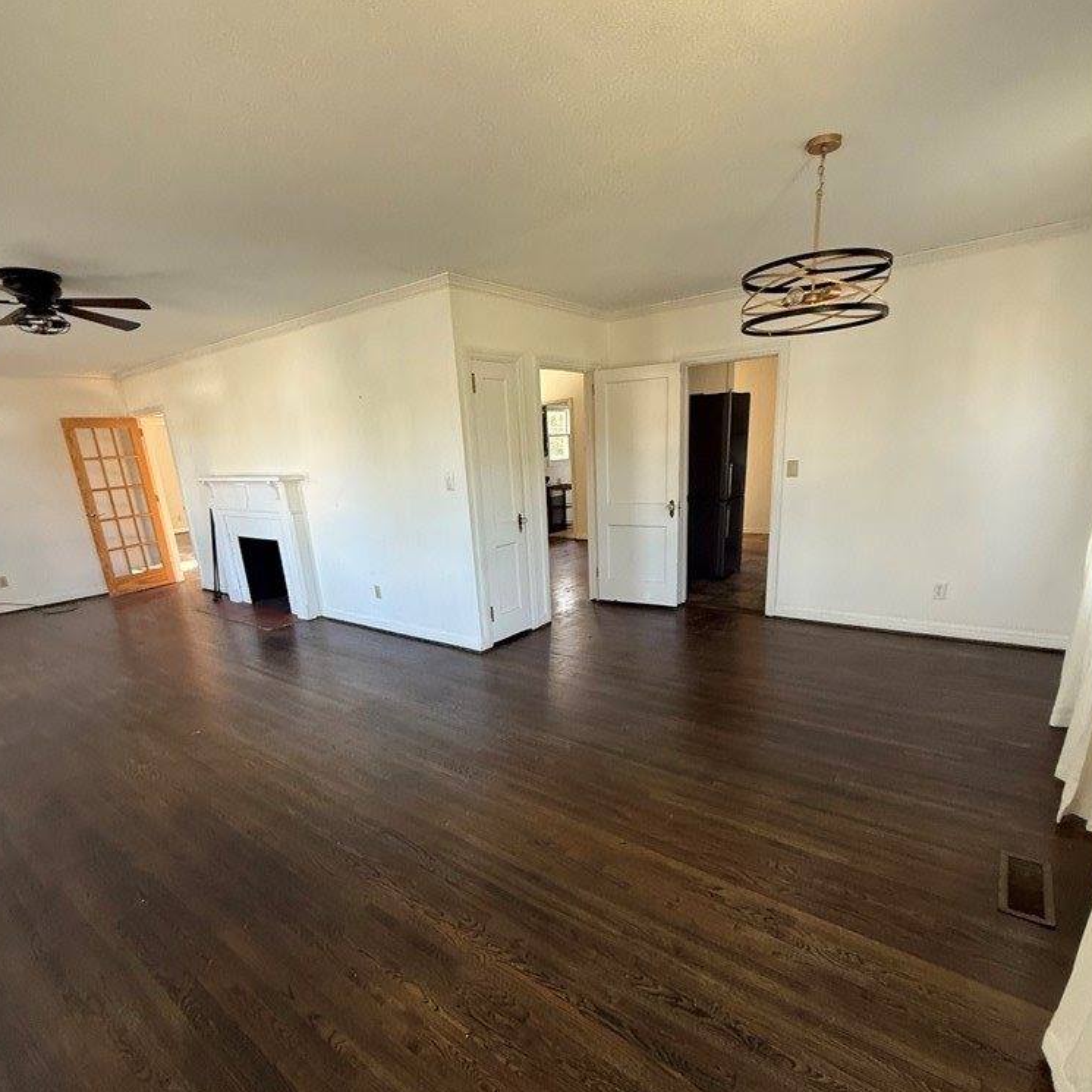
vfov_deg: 83.4
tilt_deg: -17.3
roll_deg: +0.5
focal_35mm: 17
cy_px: 629
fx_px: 607
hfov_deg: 84.0
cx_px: 545
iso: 320
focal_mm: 2.22
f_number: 2.2
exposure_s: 1/99
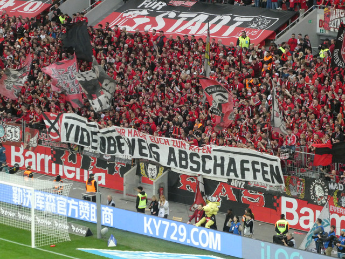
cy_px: 130
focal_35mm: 200
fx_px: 1993
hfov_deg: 9.9
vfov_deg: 7.4
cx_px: 172
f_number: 5.6
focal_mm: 35.8
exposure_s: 1/125
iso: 800
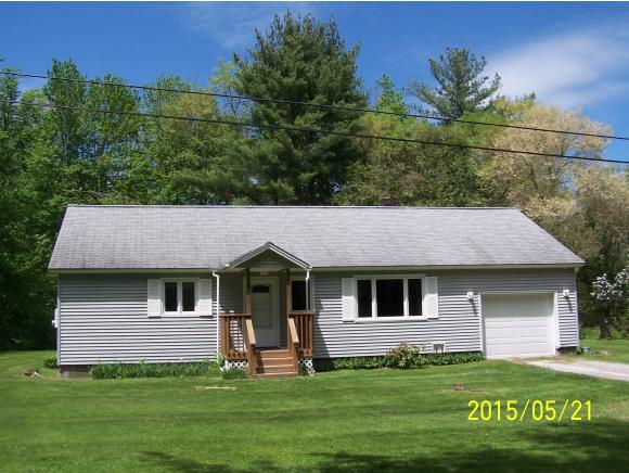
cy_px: 236
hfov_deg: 48.9
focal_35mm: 38
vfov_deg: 37.8
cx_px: 314
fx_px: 691
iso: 80
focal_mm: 6.3
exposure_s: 1/800
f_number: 4
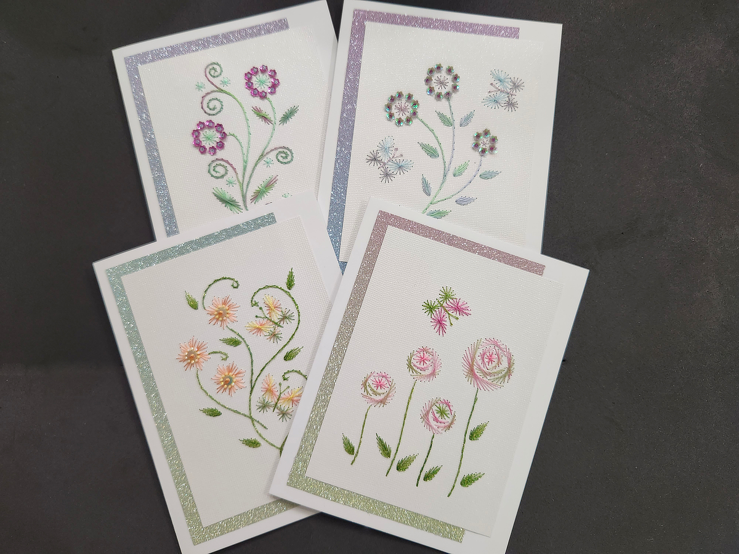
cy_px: 277
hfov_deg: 73.9
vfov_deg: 58.9
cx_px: 370
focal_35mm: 23
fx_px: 491
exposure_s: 1/120
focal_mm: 5.4
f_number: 1.8
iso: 400
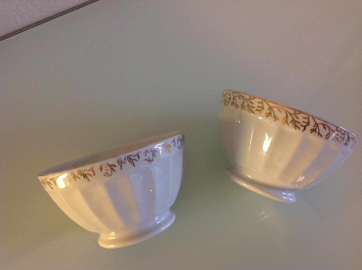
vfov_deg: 40.6
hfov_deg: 52.7
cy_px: 135
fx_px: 365
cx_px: 181
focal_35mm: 35
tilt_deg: -65.8
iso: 125
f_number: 2.4
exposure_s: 1/17
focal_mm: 4.28
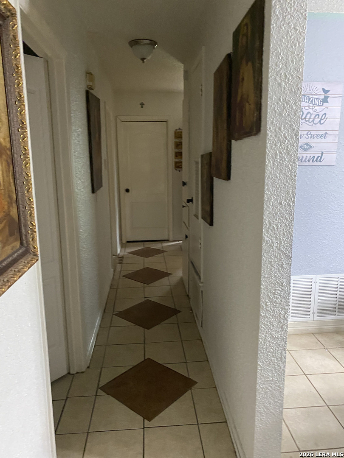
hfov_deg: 53.1
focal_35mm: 26
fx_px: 345
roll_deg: +0.8
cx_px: 172
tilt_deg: -10.1
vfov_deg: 67.3
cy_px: 229
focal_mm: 4.25
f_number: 1.8
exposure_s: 1/40
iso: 500
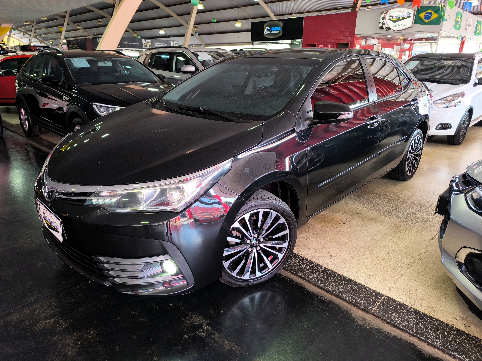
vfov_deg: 58.9
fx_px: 320
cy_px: 180
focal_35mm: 23
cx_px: 241
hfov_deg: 73.9
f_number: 1.65
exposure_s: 1/120
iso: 400
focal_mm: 6.14
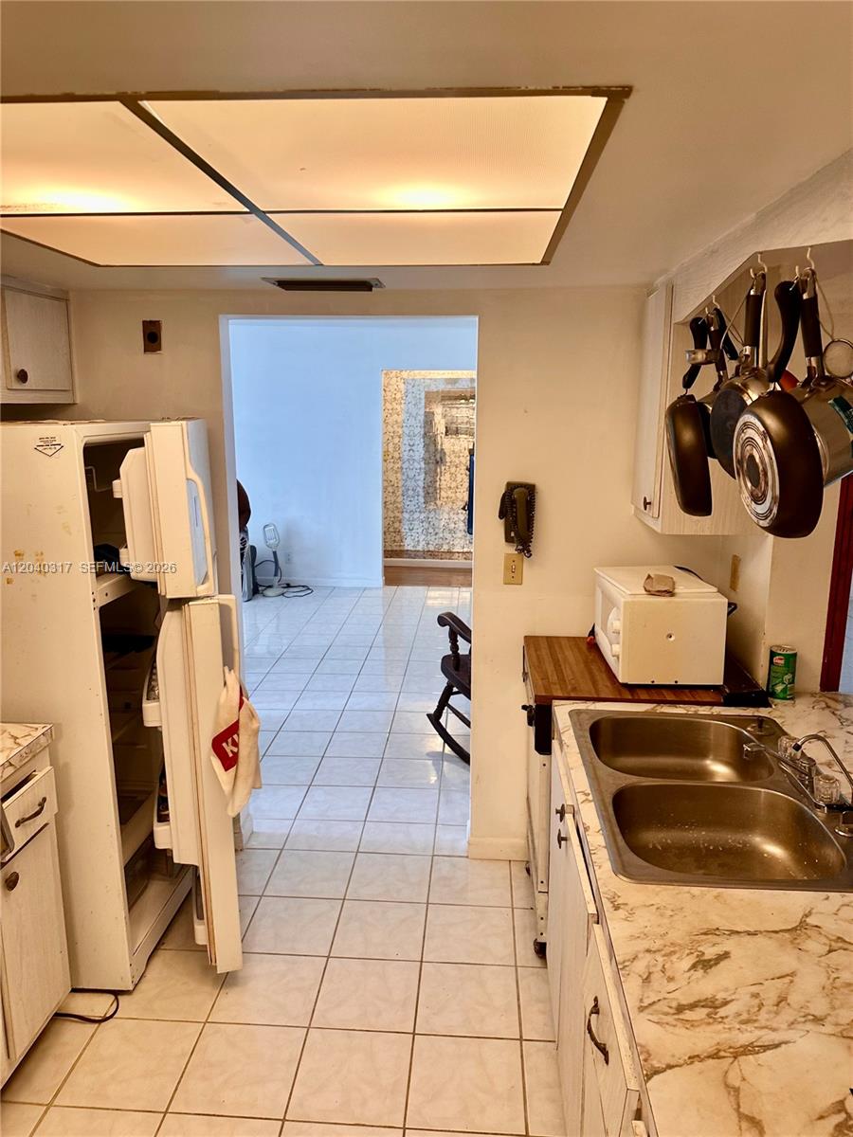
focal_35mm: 24
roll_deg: +1.2
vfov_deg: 71.6
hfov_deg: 56.8
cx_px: 426
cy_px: 568
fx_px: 789
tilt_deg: -11.0
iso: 125
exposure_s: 1/60
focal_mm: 6.86
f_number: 1.78
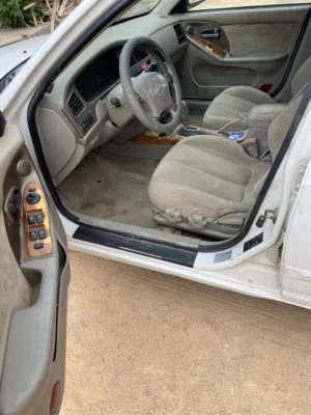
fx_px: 311
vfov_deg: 67.3
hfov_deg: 53.1
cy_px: 208
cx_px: 156
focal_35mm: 26
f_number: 1.8
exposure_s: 1/244
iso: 32
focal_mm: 4.25
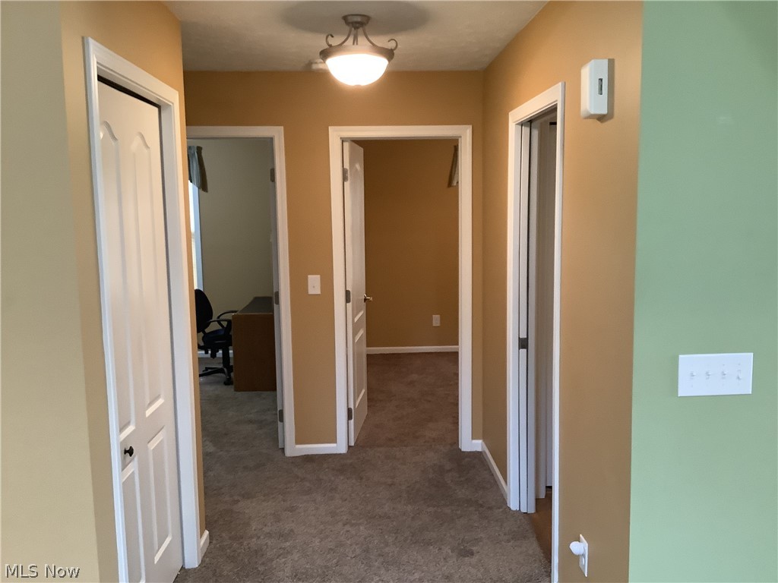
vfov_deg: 45.4
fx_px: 697
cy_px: 292
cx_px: 389
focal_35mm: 31
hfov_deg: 58.4
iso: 320
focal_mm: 3.3
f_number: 2.4
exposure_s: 1/40
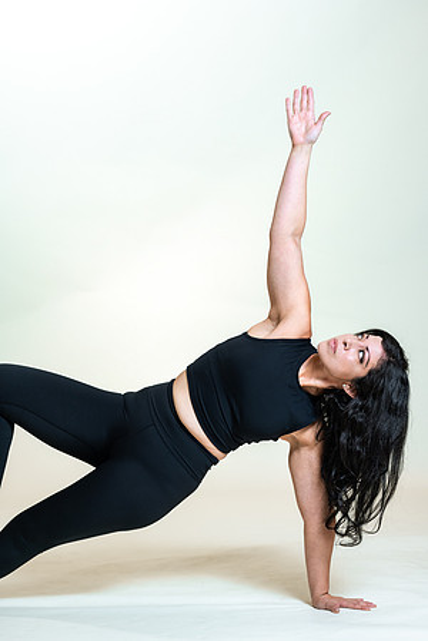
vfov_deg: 23.9
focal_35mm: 85
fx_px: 1516
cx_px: 214
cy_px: 320
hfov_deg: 16.1
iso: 320
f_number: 4
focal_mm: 85
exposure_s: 1/160
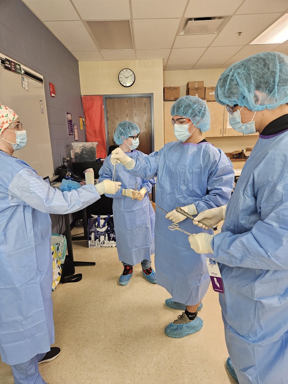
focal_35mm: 23
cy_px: 192
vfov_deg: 73.9
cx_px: 144
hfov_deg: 58.9
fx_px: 255
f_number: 1.8
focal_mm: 5.4
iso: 1000
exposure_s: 1/120
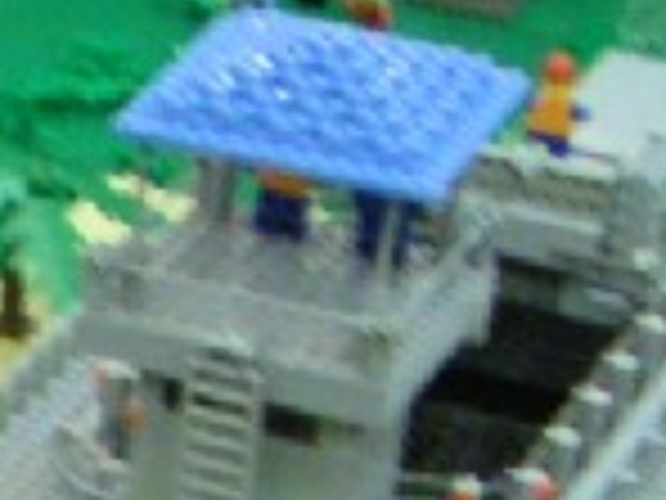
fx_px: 4156
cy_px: 1234
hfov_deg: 8.6
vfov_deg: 6.5
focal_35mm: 216
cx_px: -756
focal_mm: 5.3
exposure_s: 1/20
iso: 400
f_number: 2.9
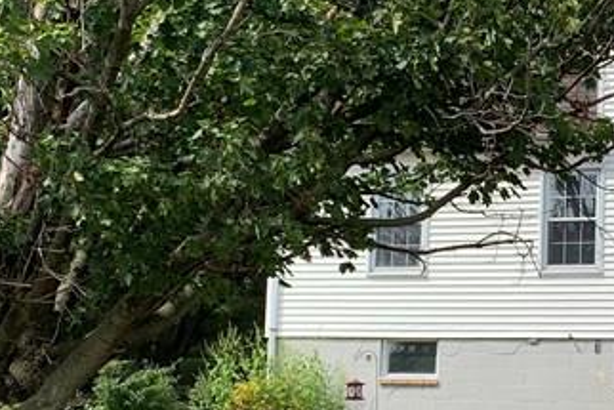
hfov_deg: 23.1
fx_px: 1467
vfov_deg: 15.8
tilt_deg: +7.2
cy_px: 294
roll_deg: -2.2
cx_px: 528
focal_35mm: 86
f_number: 1.8
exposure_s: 1/1205
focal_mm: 4.25
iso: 25
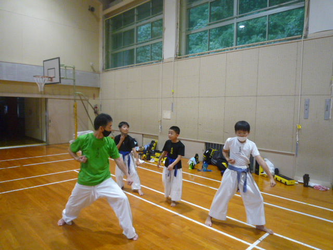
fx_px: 240
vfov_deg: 54.9
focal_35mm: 25
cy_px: 125
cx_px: 166
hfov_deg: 69.4
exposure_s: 1/40
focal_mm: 4.4
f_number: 2.8
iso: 400
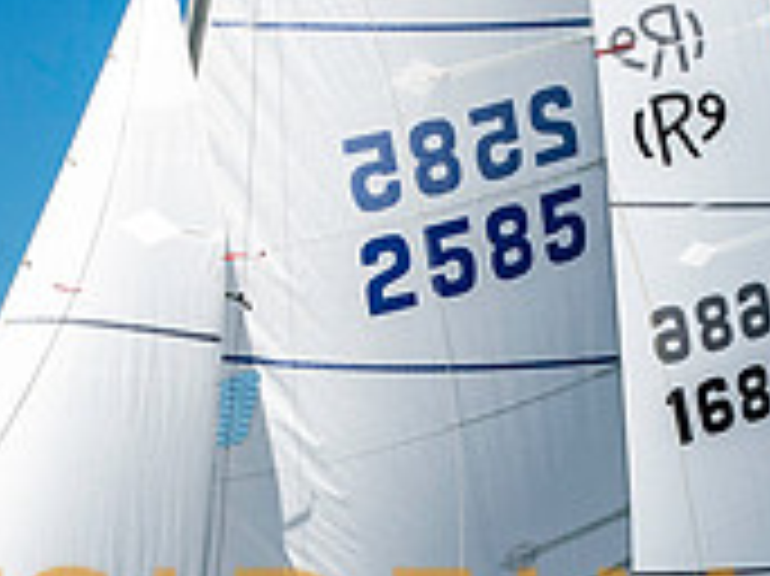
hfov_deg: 5.4
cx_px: 545
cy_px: 603
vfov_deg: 4.1
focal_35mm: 366
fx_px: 8136
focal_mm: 112
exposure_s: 1/4000
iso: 500
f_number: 5.6
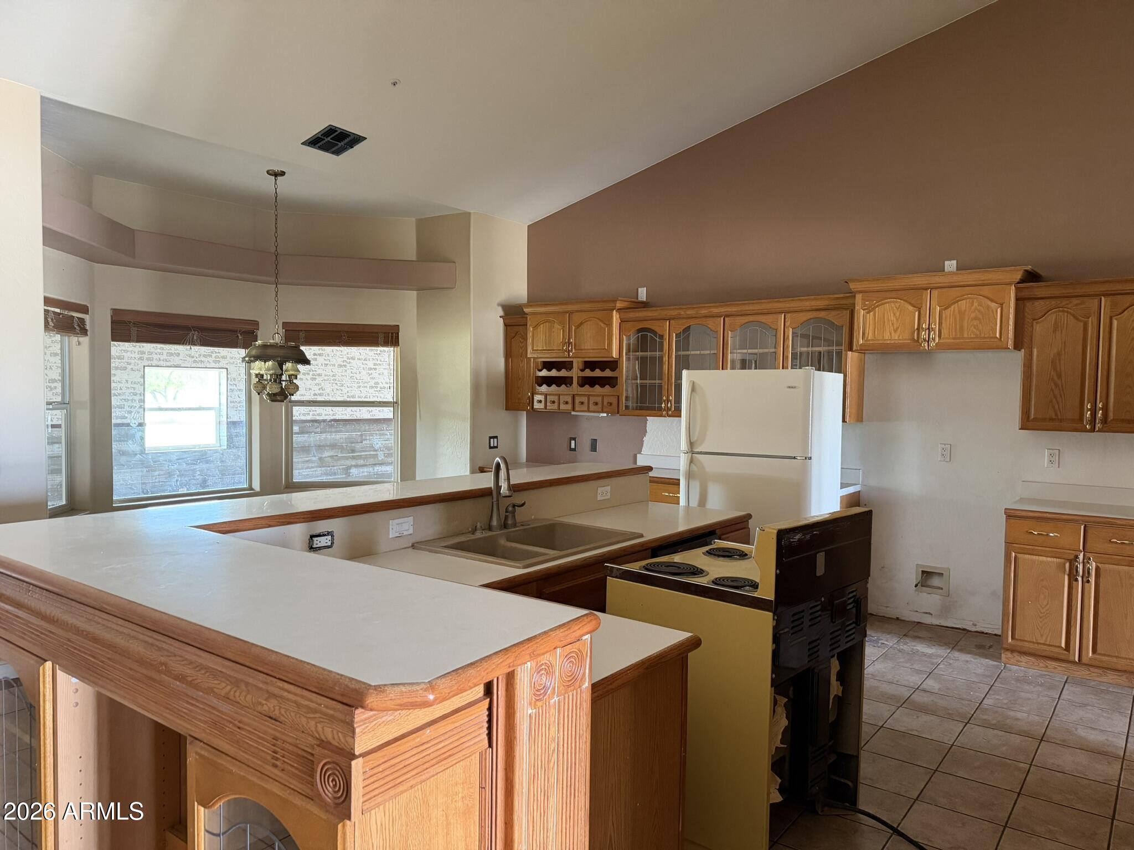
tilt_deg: -3.9
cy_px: 425
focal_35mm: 24
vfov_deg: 56.8
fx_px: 786
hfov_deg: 71.6
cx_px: 567
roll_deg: -0.6
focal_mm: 6.76
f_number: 1.78
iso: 500
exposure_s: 1/60
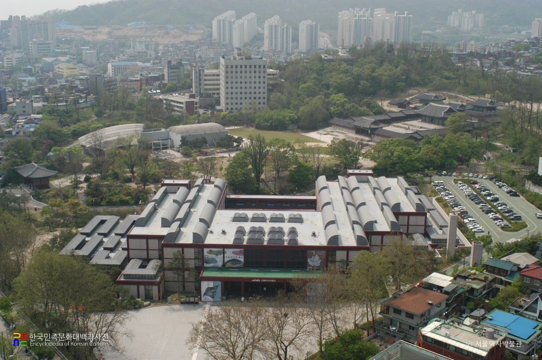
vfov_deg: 31.8
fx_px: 632
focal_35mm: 42
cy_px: 180
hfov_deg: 46.4
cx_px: 271
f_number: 11
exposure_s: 1/500
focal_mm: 28
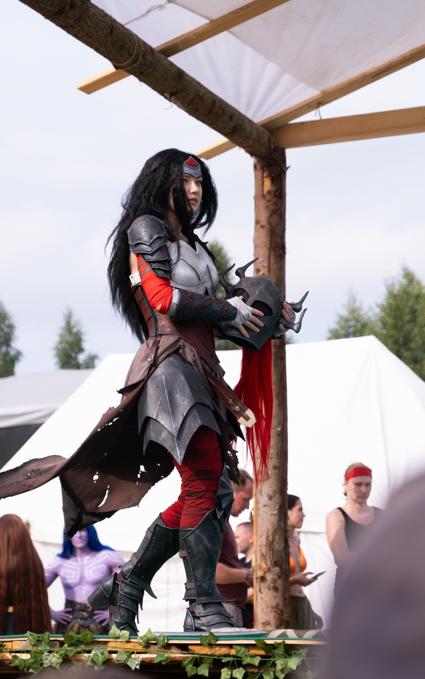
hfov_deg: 11.9
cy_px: 323
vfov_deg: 18.9
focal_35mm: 110
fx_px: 2038
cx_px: 184
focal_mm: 55
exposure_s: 1/1250
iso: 200
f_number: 3.6
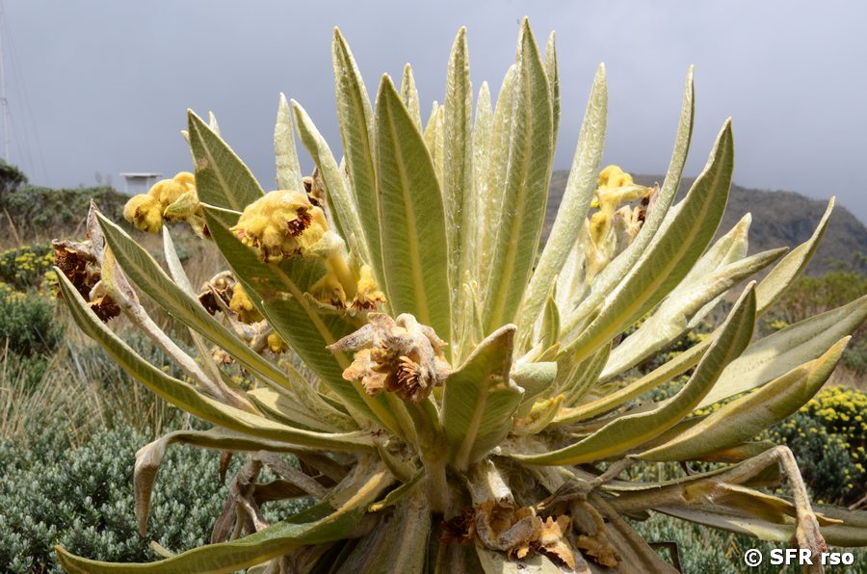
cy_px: 287
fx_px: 1081
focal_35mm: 45
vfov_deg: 29.7
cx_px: 434
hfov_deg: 43.7
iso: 640
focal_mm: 30
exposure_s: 1/320
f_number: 14
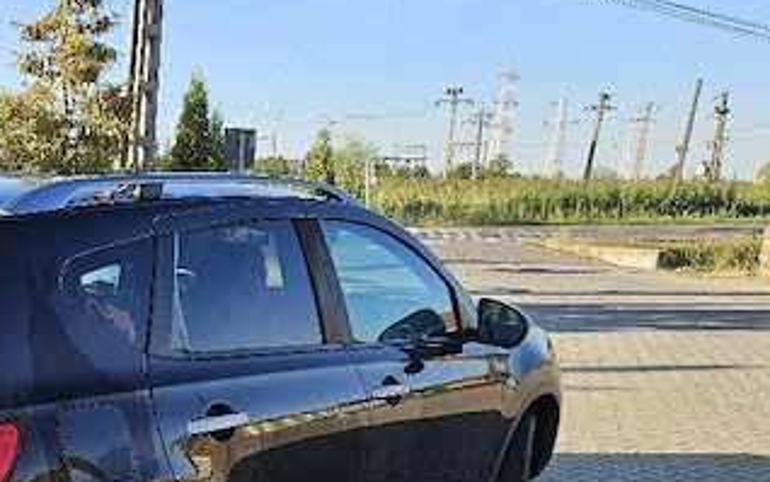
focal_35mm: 46
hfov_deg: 40.4
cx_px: 85
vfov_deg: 27.2
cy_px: 414
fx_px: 966
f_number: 1.8
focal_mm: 5.4
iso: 25
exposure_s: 1/667
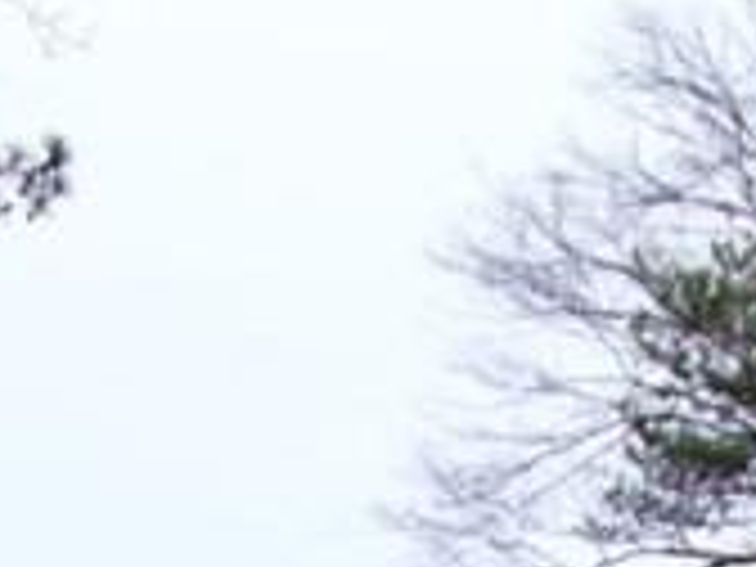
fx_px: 5067
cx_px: 675
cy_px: 1575
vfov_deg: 6.0
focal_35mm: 232
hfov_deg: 8.5
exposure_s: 1/60
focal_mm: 19
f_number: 5.6
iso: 320
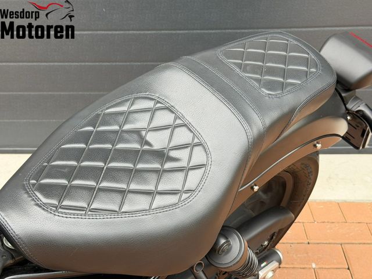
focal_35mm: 48
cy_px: 140
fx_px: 516
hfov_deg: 39.7
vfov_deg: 30.3
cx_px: 186
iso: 50
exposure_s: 1/147
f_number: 1.78
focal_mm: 6.76
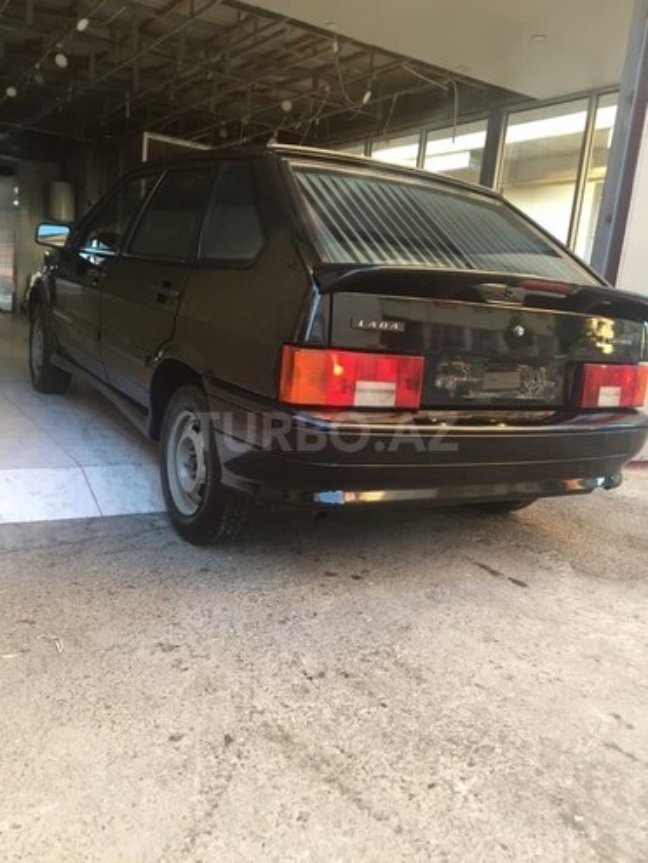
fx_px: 724
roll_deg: -6.8
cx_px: 324
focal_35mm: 29
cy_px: 432
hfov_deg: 48.2
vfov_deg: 61.7
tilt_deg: -9.2
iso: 40
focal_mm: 4.15
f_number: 2.2
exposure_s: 1/33
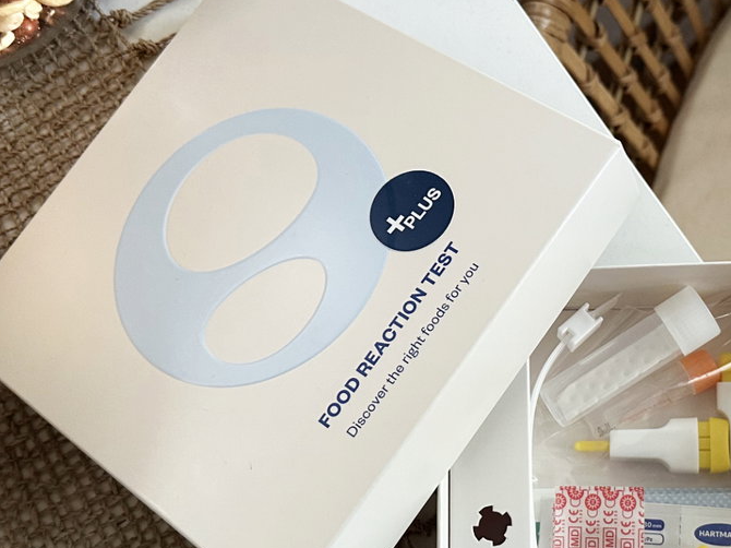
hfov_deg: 43.0
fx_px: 908
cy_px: 400
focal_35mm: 43
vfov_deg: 33.0
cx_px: 514
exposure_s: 1/60
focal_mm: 6.9
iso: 400
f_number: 1.8
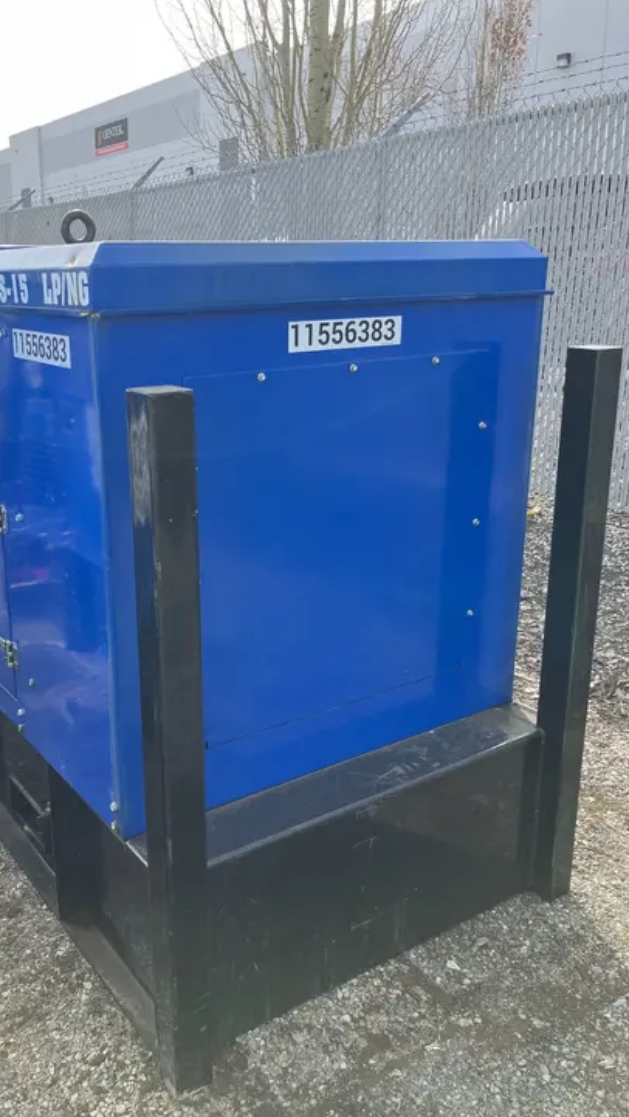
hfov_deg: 37.4
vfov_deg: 62.6
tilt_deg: -15.4
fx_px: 918
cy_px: 563
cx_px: 215
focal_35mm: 31
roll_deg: +0.7
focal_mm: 3.99
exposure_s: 1/639
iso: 32
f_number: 1.8
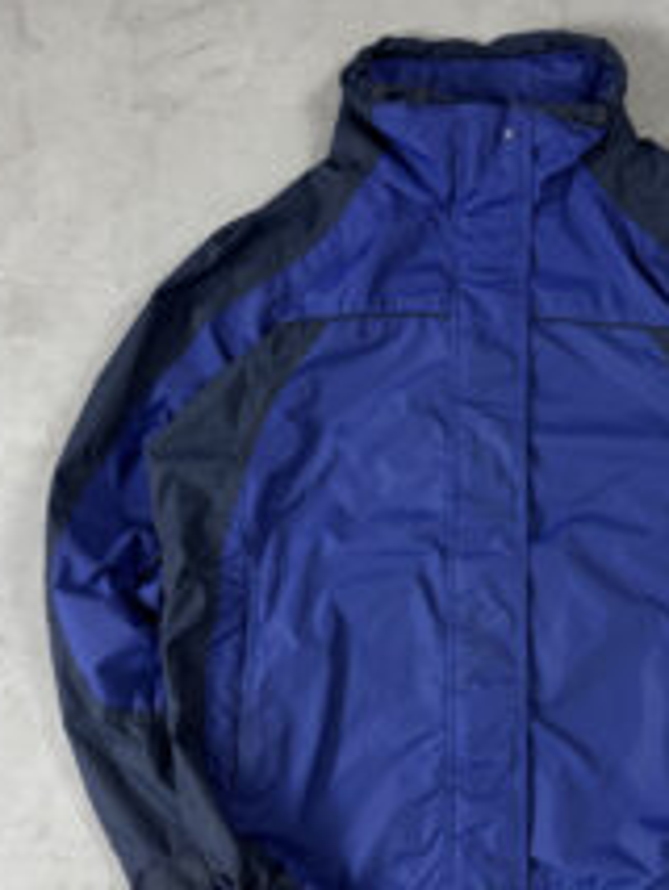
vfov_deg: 42.1
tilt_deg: -82.1
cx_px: 498
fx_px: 1158
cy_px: 455
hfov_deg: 31.7
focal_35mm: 45
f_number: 1.78
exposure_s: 1/60
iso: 200
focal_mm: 6.76
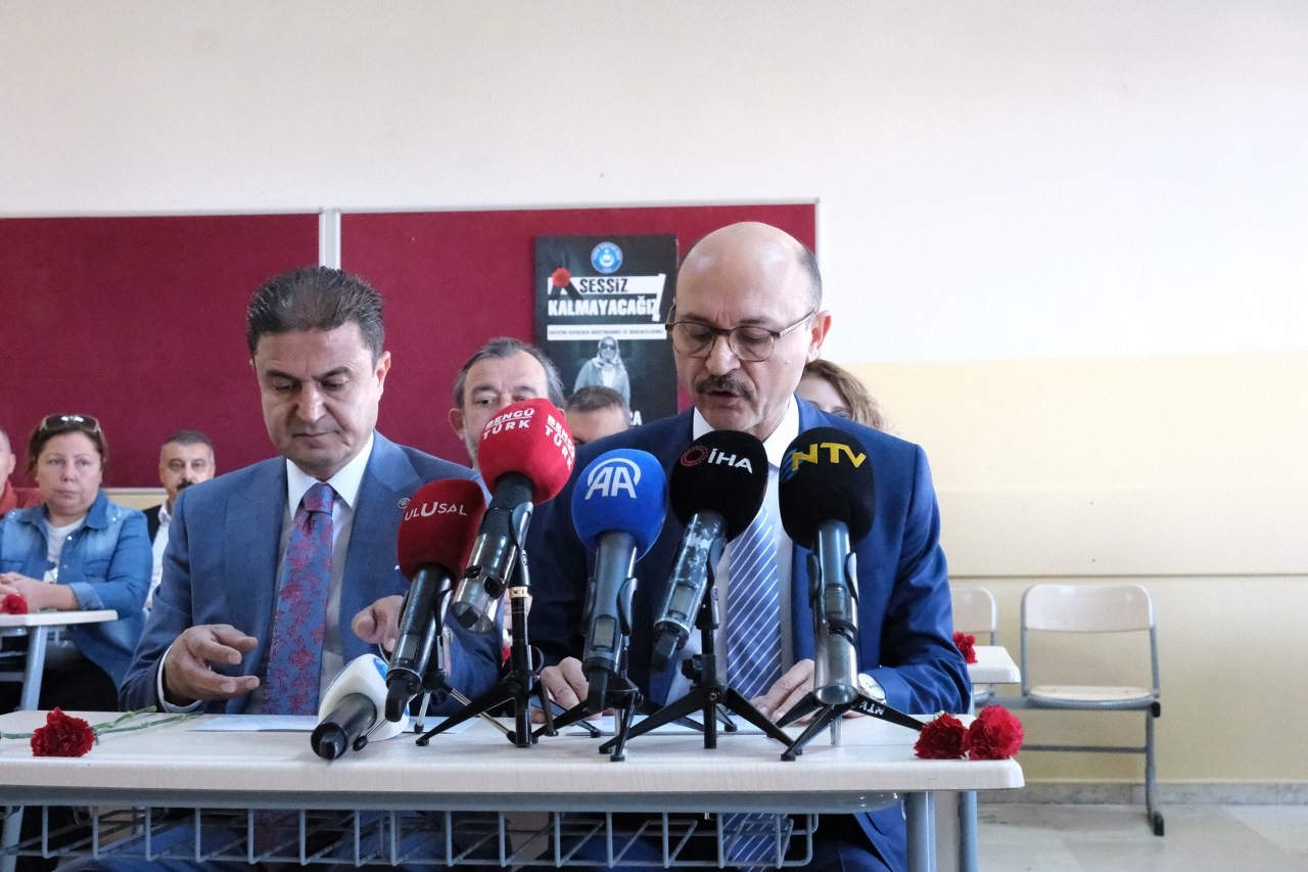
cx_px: 654
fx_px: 1598
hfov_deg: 44.5
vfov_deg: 30.5
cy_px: 436
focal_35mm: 44
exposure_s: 1/400
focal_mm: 29.2
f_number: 5.6
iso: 25600
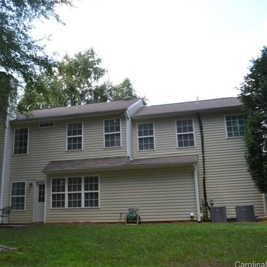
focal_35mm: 35
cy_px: 135
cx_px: 104
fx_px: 305
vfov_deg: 47.2
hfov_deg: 46.9
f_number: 4
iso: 100
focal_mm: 18
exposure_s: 1/200
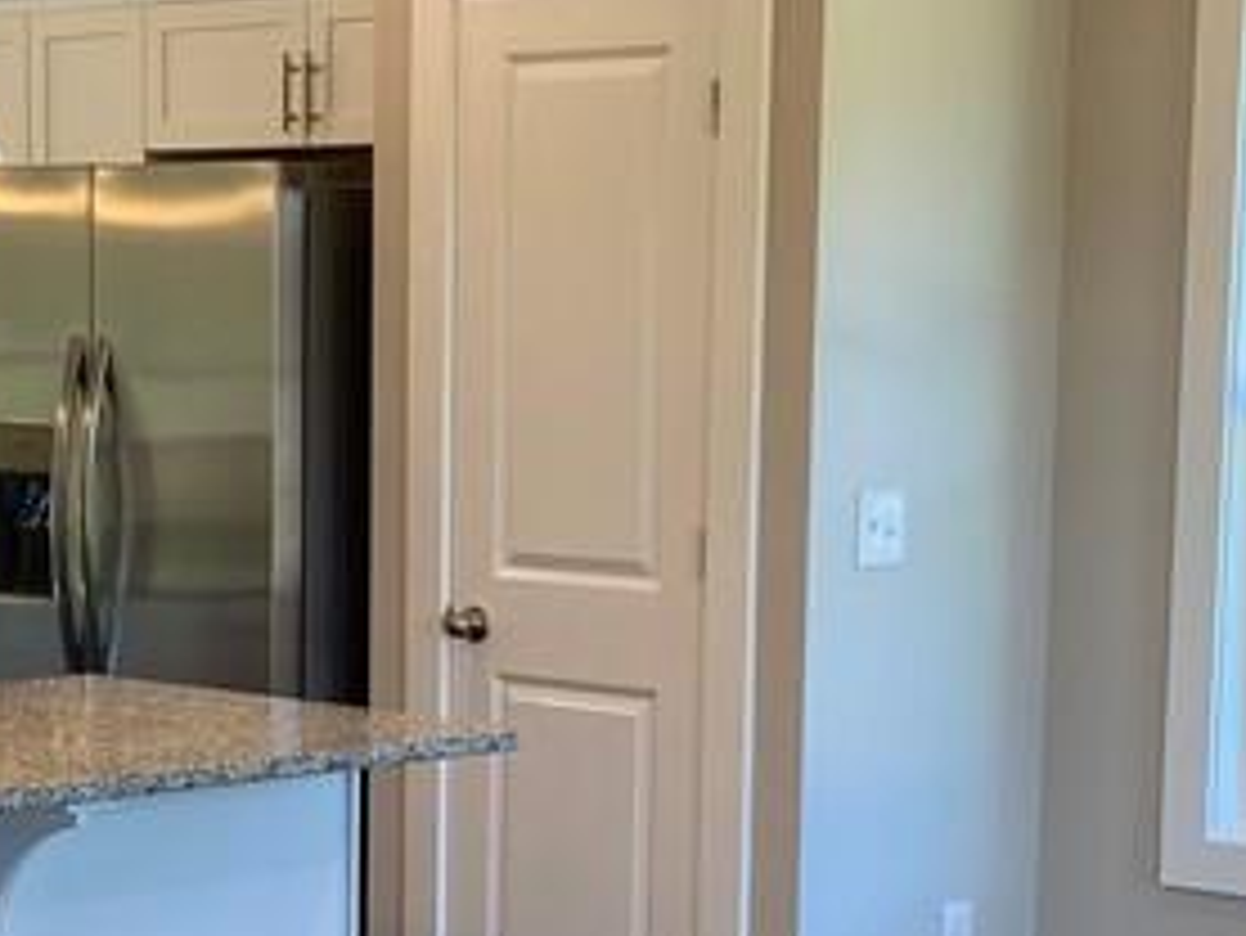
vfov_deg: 15.3
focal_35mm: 96
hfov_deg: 20.3
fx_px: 3457
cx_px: 373
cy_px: 752
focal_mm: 4.25
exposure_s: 1/120
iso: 64
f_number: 1.8
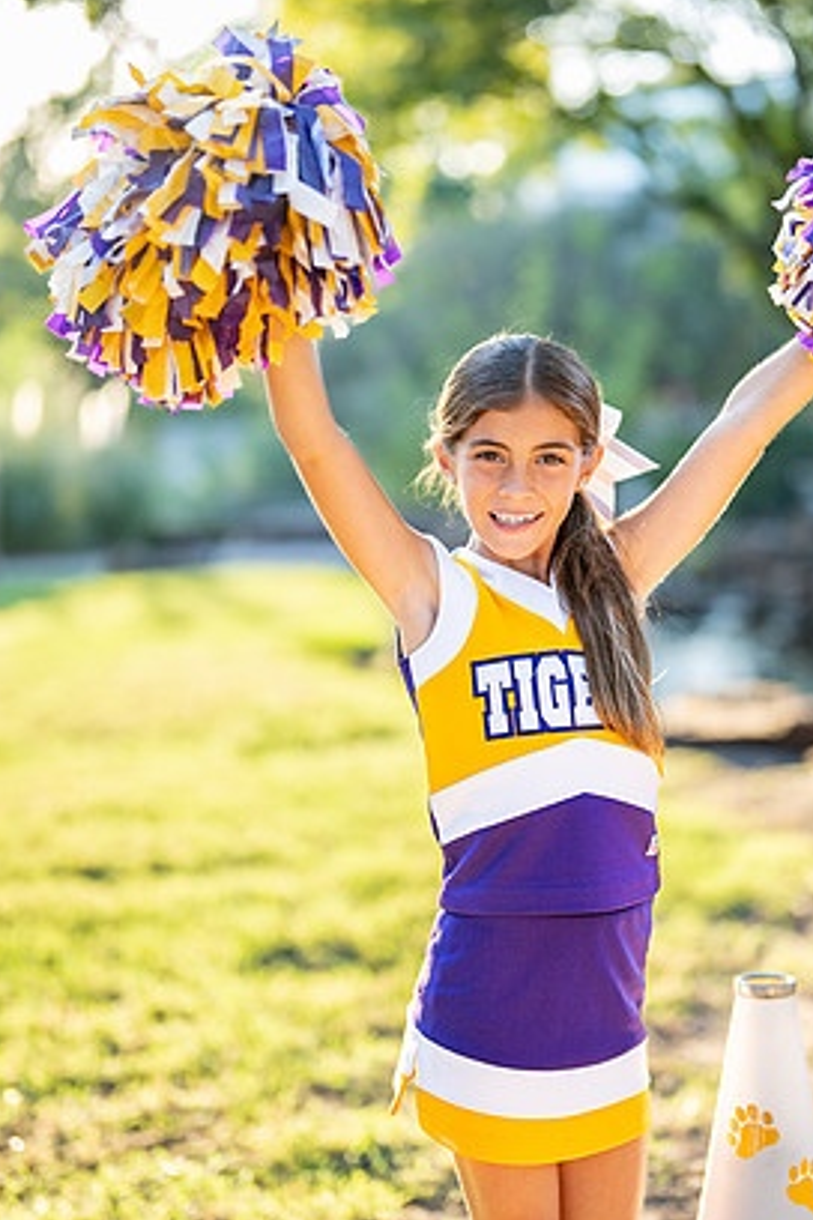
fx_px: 2744
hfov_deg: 16.8
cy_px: 608
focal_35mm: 81
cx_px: 568
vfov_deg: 25.1
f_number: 1.2
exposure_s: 1/800
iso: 250
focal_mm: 50
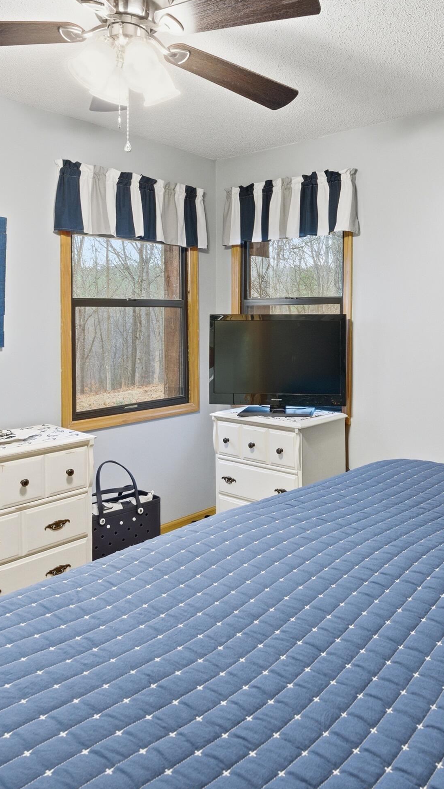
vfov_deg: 71.9
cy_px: 385
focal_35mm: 26
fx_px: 544
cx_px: 316
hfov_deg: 43.4
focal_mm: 16
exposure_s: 1/50
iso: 400
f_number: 8
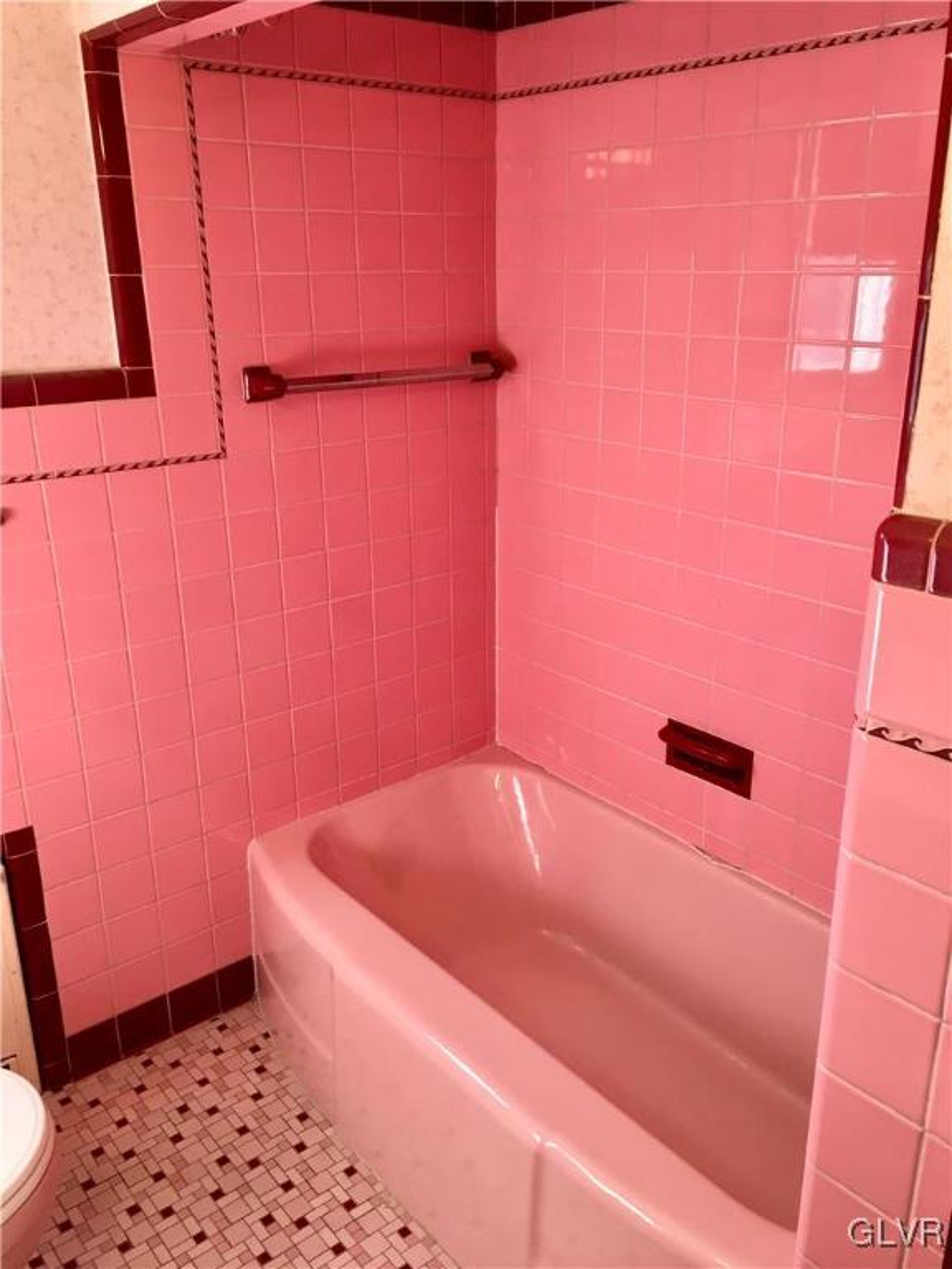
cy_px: 634
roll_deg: +2.3
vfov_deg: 61.7
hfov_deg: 48.2
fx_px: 1063
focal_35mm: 29
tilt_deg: -20.0
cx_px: 476
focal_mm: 4.15
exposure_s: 1/30
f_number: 2.2
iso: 50
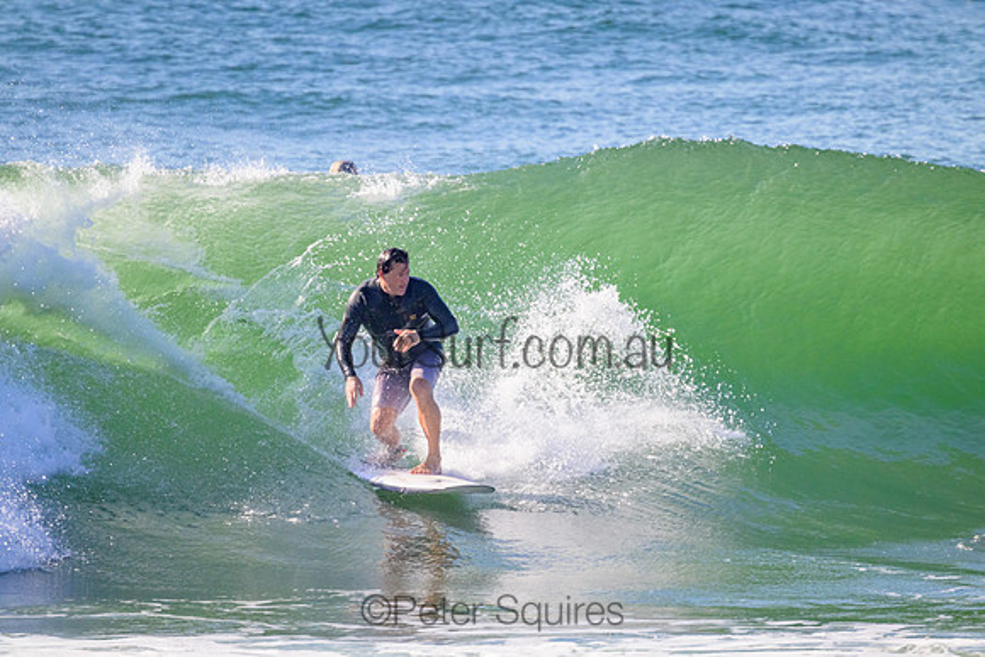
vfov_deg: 1.7
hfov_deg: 2.6
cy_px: 328
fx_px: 21893
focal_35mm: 800
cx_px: 492
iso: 2000
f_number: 11
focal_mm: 800
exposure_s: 1/2000
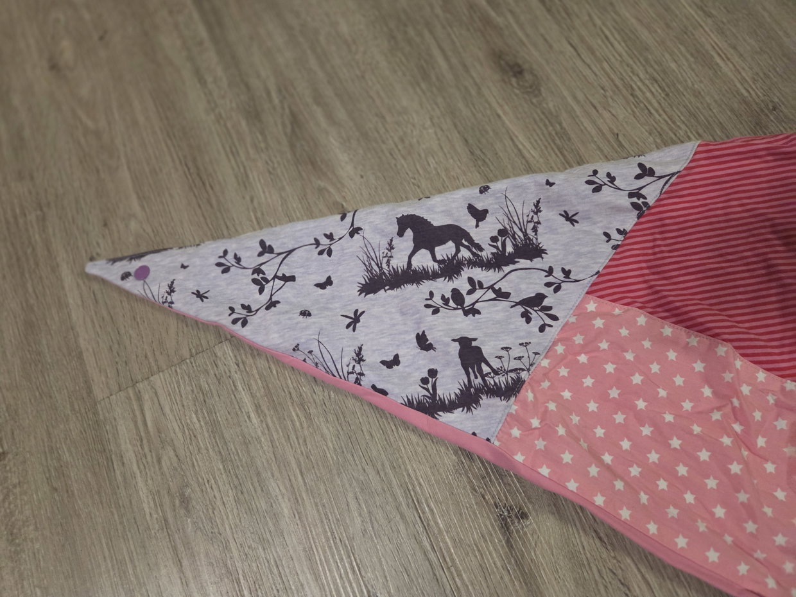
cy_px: 298
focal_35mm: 23
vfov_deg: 58.9
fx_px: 529
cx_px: 398
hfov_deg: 73.9
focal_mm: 5.4
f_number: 1.8
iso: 1250
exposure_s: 1/100
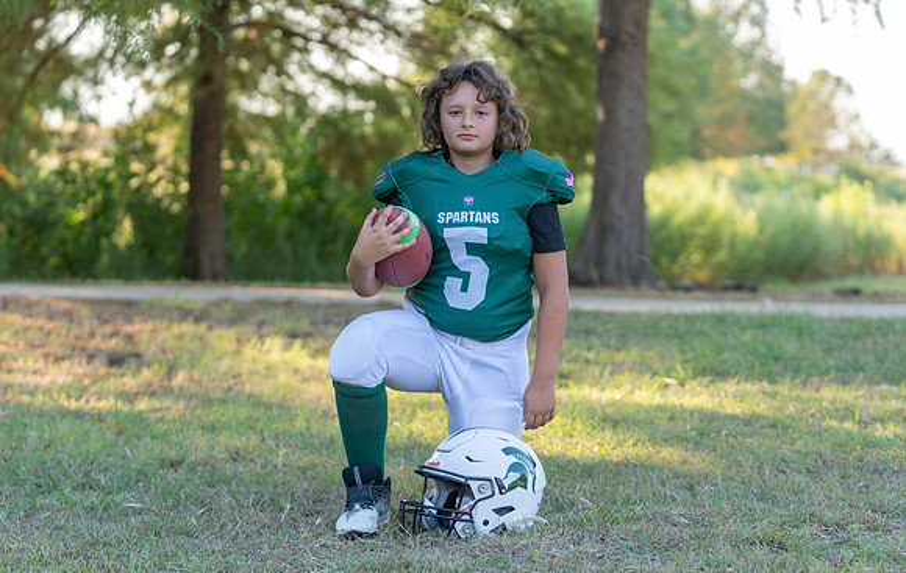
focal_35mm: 92
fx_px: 2291
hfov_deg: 22.4
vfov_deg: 14.3
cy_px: 256
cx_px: 466
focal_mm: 77
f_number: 2.8
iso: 160
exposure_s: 1/320
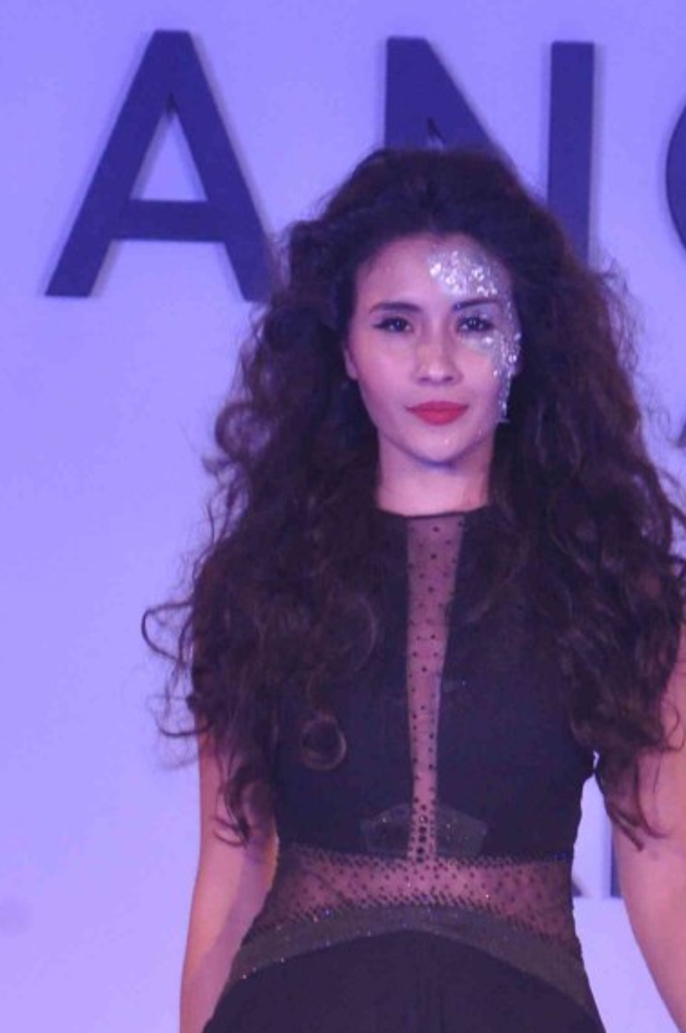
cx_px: 436
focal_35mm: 365
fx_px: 10458
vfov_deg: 5.6
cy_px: 1071
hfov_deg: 3.8
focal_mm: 92
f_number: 10
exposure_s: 1/80
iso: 1250
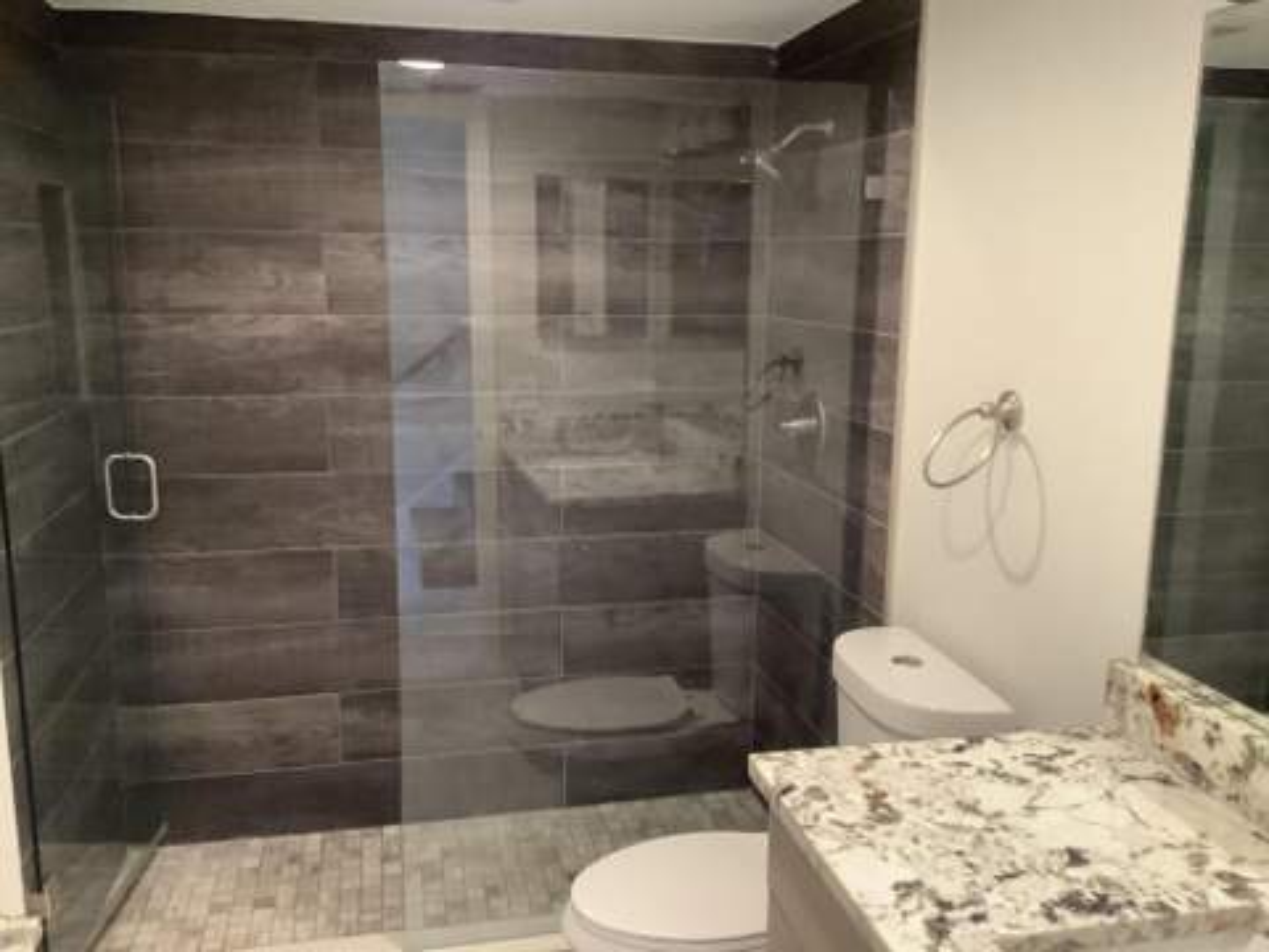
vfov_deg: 45.4
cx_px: 634
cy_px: 476
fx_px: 1136
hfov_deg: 58.4
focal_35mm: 31
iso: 320
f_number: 2.4
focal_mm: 3.3
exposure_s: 1/60
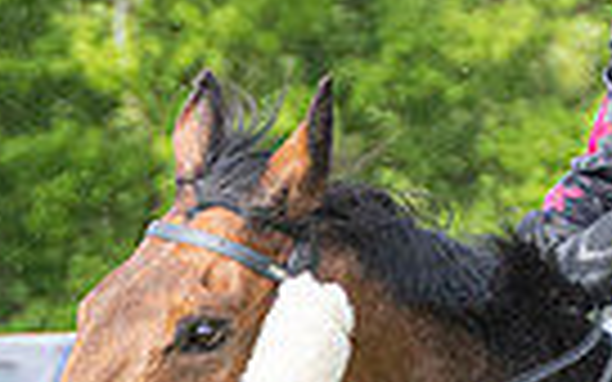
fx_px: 15411
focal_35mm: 924
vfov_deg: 1.4
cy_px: 414
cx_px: 1079
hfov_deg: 2.3
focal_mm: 98
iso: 400
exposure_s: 1/1600
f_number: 4
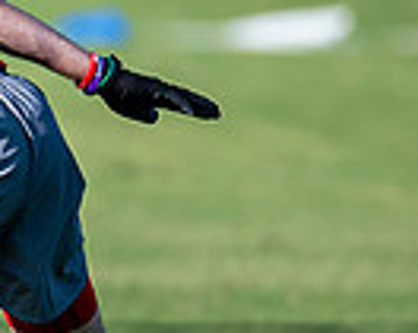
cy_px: 74
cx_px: -409
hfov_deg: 0.8
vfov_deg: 0.7
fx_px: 28502
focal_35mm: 2309
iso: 200
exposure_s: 1/2500
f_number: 3.2
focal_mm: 300
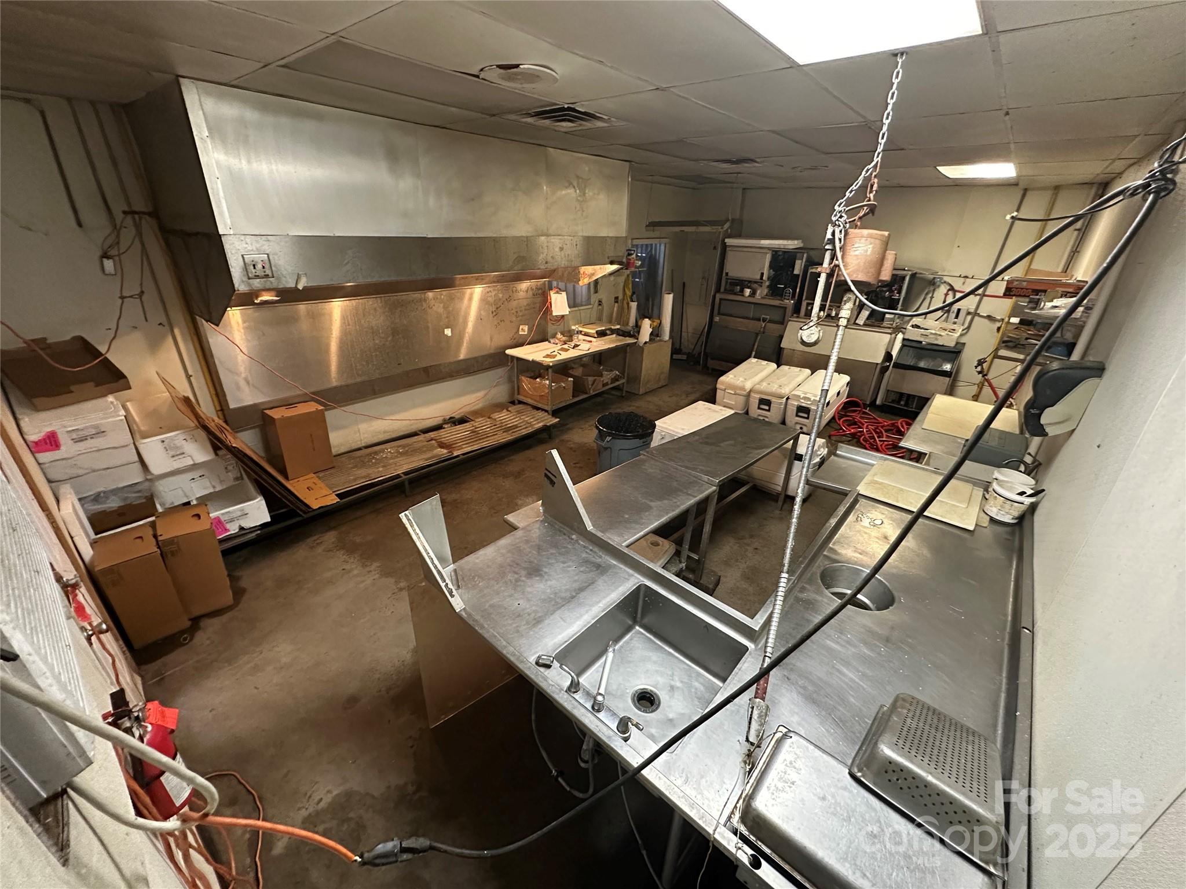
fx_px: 480
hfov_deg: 102.1
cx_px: 593
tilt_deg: -25.4
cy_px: 444
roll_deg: -1.9
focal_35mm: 14
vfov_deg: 85.7
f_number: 2.2
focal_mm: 2.22
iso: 800
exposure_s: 1/60
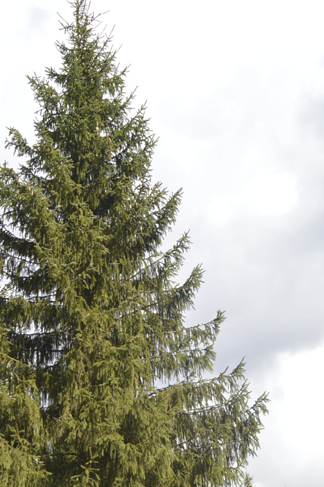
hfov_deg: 20.7
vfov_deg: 30.4
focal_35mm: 65
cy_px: 372
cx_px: 68
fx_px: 879
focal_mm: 22
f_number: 7.1
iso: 100
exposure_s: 1/200
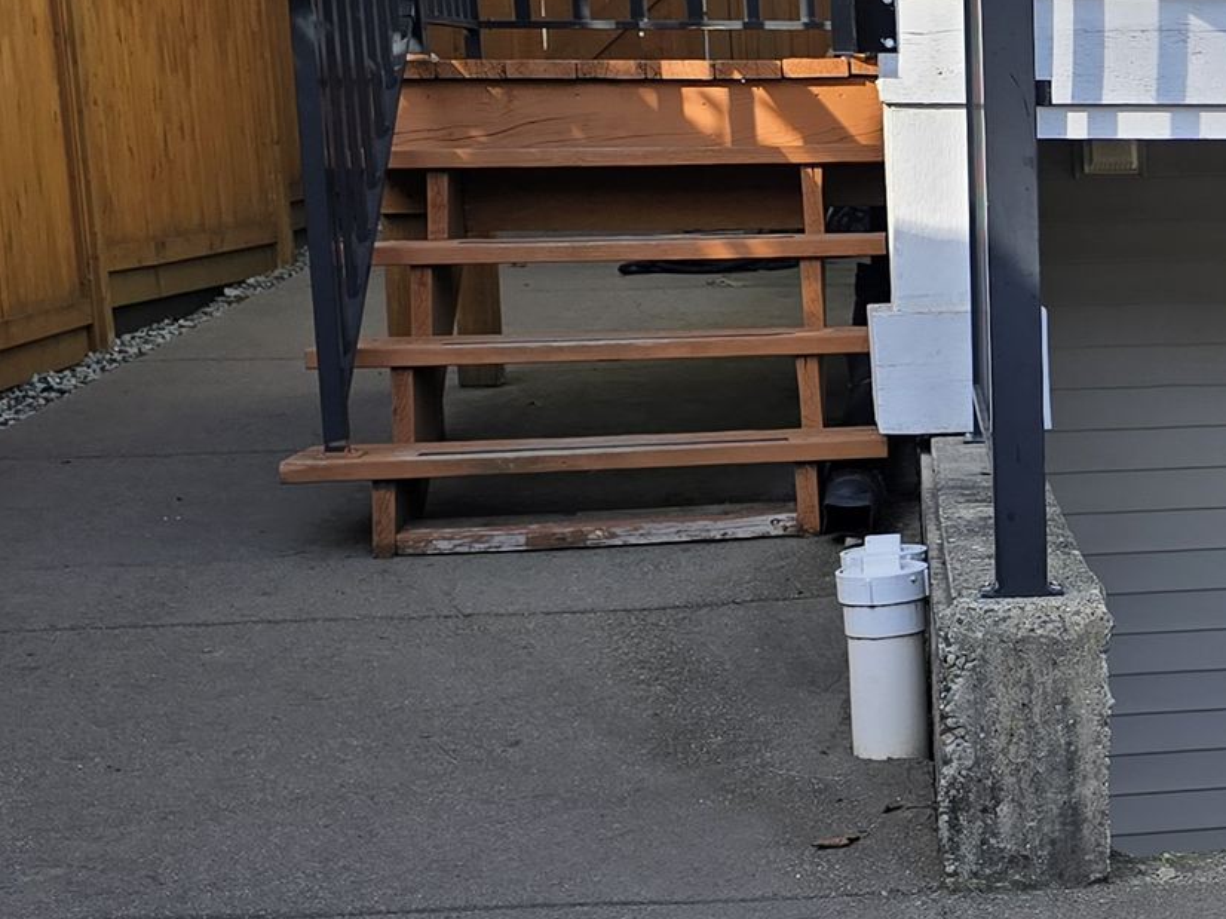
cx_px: 1520
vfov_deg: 18.9
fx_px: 2762
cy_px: 530
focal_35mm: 78
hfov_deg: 22.8
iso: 12
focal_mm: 6.3
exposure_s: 1/412
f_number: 1.7
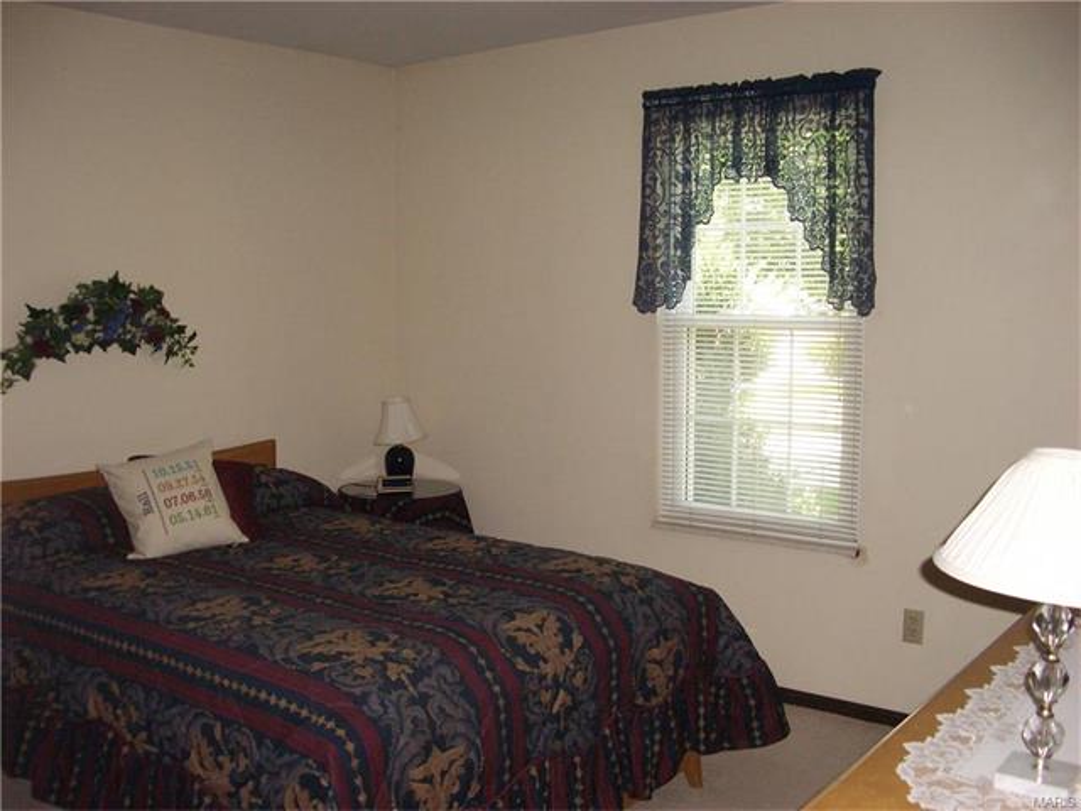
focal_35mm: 35
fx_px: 1093
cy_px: 406
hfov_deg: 52.6
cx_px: 540
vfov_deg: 40.7
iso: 200
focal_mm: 5.8
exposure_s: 1/60
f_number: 2.6
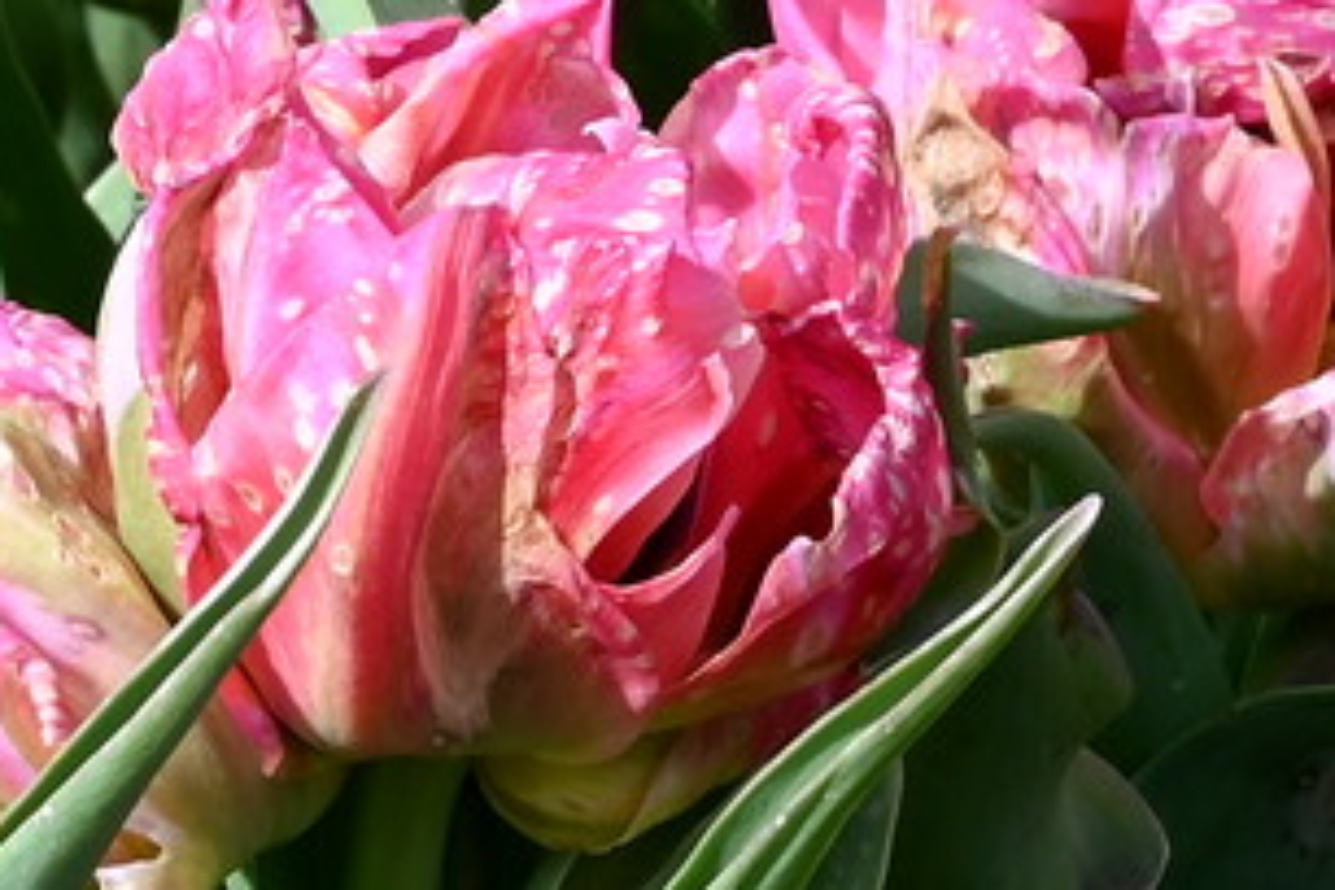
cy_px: 574
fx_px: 8014
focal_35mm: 216
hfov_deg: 9.4
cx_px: -375
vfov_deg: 6.4
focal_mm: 34.5
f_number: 16
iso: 125
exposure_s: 1/60
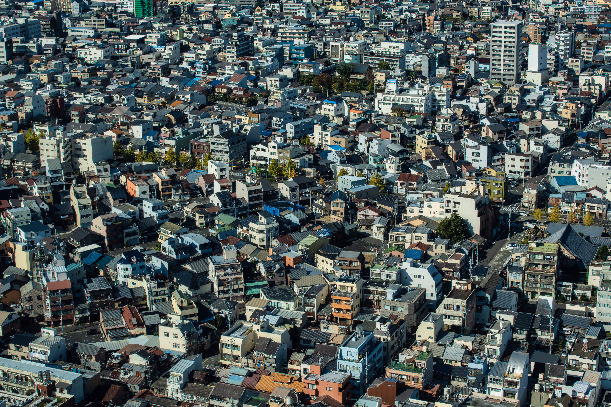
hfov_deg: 28.8
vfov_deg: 19.5
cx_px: 306
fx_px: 1188
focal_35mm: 70
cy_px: 204
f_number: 10
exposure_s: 1/250
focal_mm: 70
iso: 80
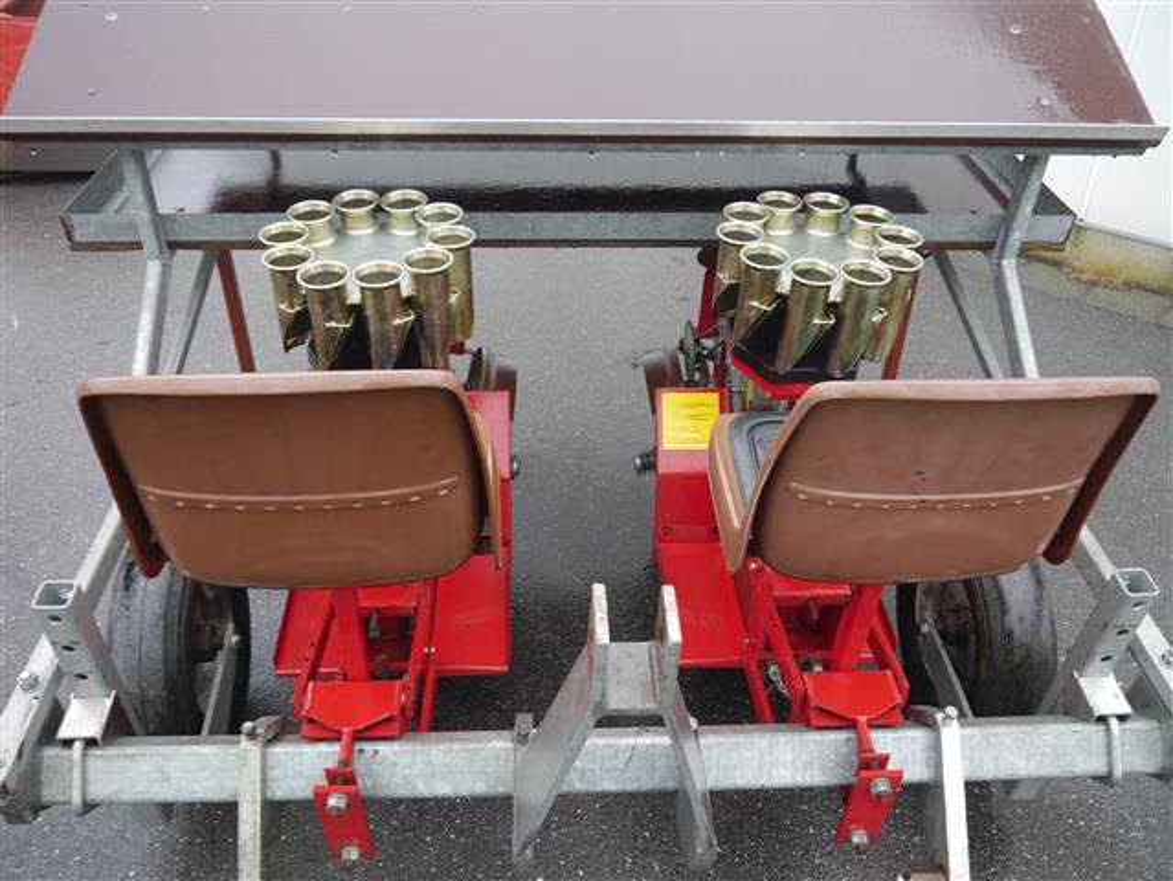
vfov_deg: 46.8
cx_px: 586
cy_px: 440
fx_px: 1017
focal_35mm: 30
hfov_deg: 59.9
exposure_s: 1/60
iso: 200
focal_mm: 15
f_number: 3.5
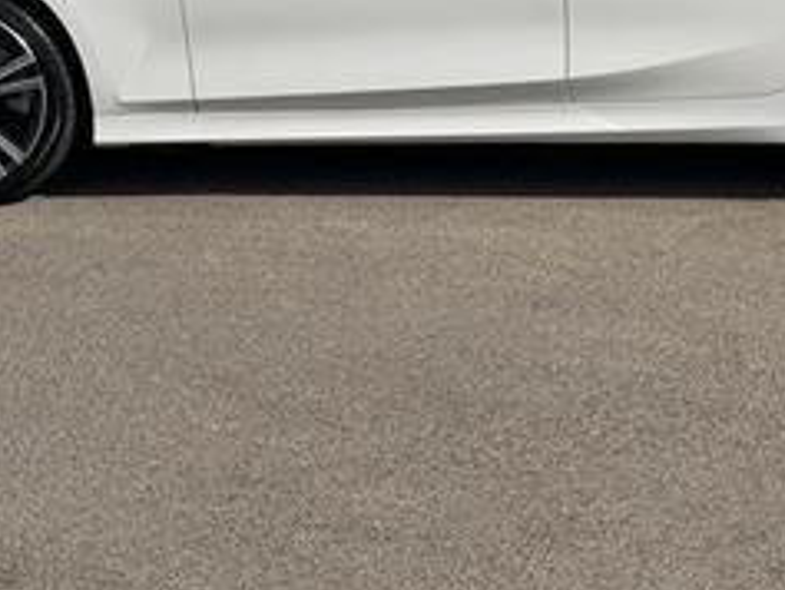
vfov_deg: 14.3
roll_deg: +1.1
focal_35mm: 102
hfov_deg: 19.2
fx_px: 2314
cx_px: 513
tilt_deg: -7.7
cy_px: -20
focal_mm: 6.76
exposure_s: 1/9901
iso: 64
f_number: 1.78
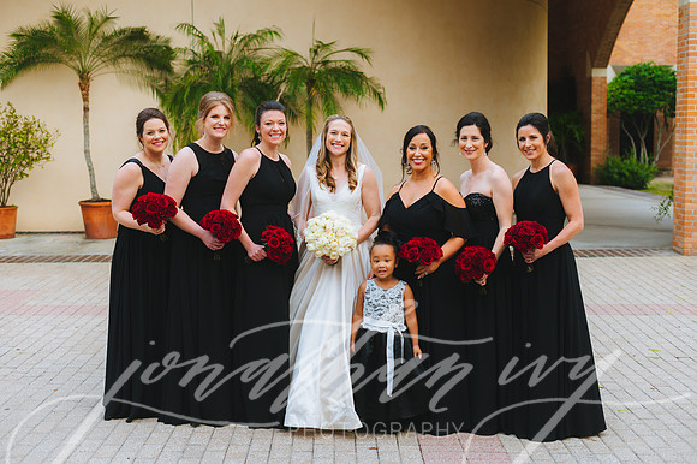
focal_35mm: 50
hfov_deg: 39.6
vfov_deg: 27.0
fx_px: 967
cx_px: 348
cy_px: 232
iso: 1000
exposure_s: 1/640
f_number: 3.2
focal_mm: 50
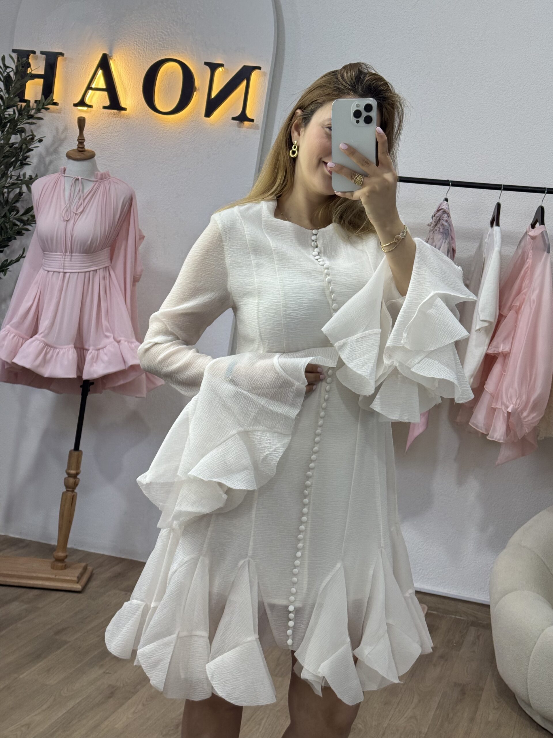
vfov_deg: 39.7
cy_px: 369
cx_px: 276
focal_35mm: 48
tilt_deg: -21.3
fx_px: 1022
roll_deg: -6.4
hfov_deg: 30.3
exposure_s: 1/100
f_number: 1.78
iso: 80
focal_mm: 6.76
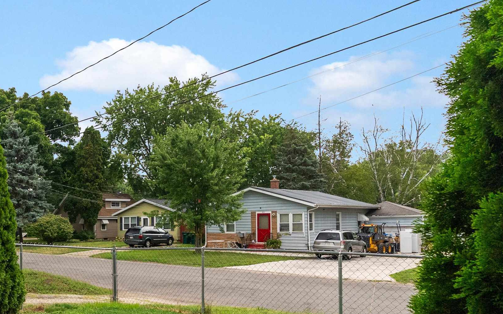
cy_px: 224
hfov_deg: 53.0
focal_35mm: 31
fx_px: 425
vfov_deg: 39.8
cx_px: 43
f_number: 7.1
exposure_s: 1/800
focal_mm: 16
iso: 1000
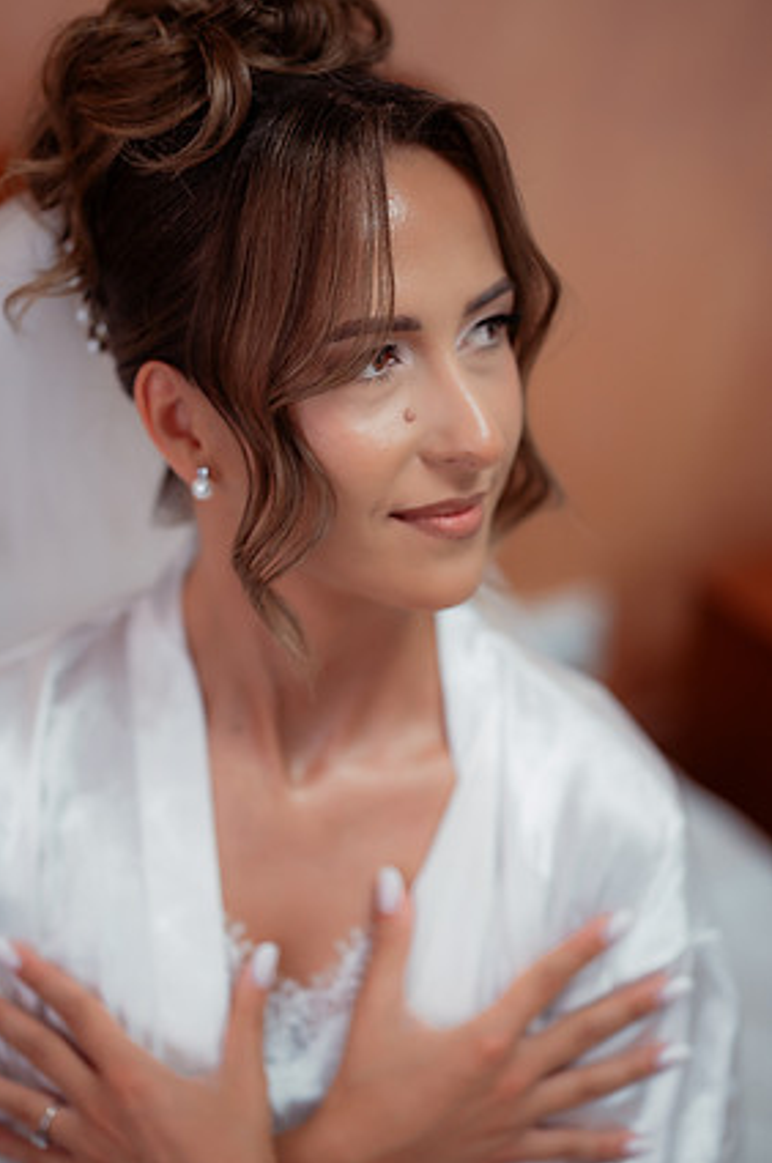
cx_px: 365
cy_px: 586
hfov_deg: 15.1
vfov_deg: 22.7
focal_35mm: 90
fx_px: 2904
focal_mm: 85
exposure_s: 1/400
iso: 640
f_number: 2
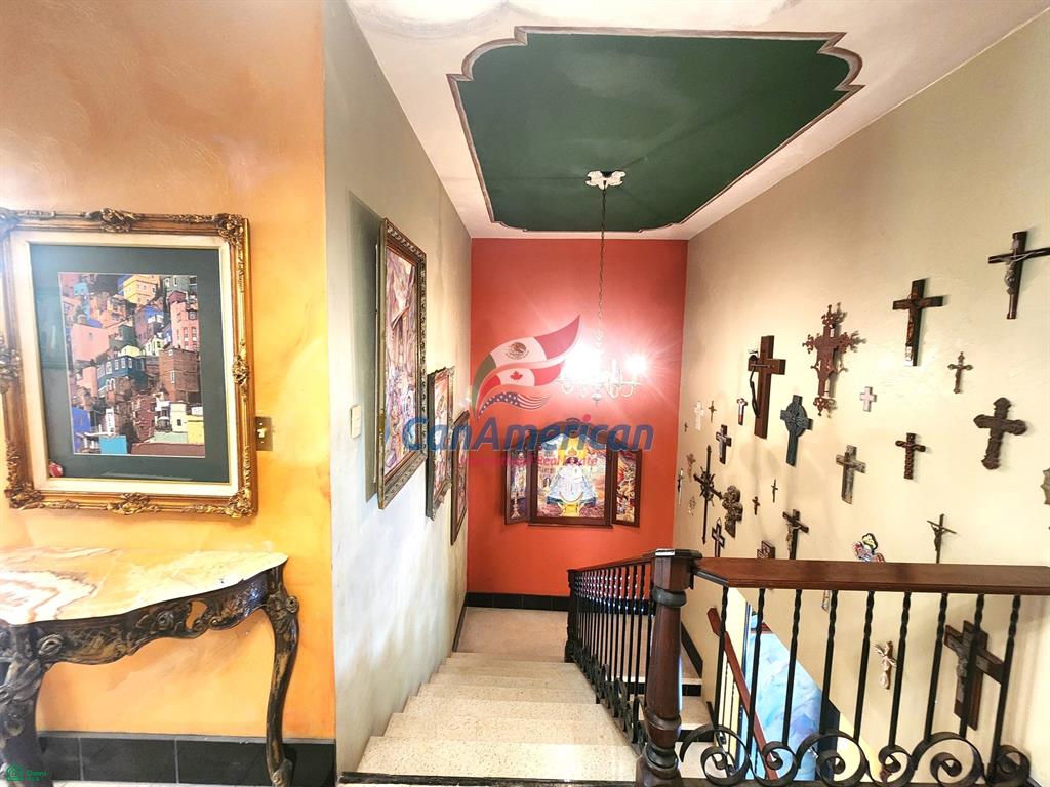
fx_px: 394
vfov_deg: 89.9
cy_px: 394
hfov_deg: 106.2
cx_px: 525
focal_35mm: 13
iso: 500
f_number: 2.2
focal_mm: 2.2
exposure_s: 1/30
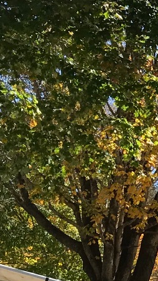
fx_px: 1014
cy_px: 87
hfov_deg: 7.8
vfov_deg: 15.7
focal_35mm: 136
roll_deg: +0.4
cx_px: 455
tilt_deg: +13.9
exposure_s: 1/1064
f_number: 1.8
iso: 20
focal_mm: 3.99
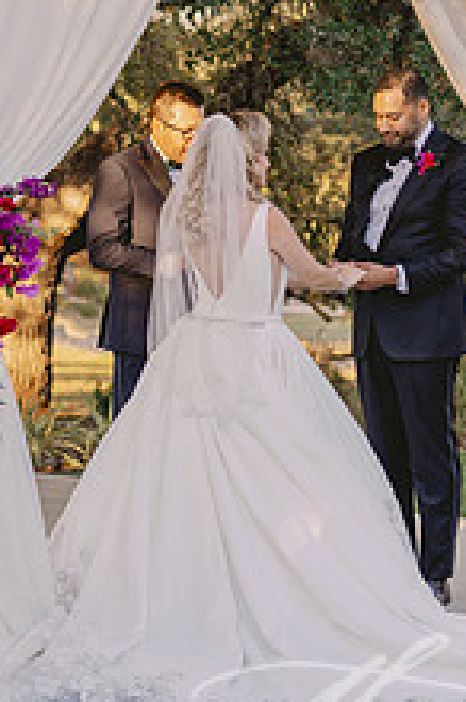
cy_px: 140
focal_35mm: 170
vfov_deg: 12.1
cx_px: 354
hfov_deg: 8.0
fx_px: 3311
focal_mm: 83
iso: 320
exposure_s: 1/320
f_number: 3.2
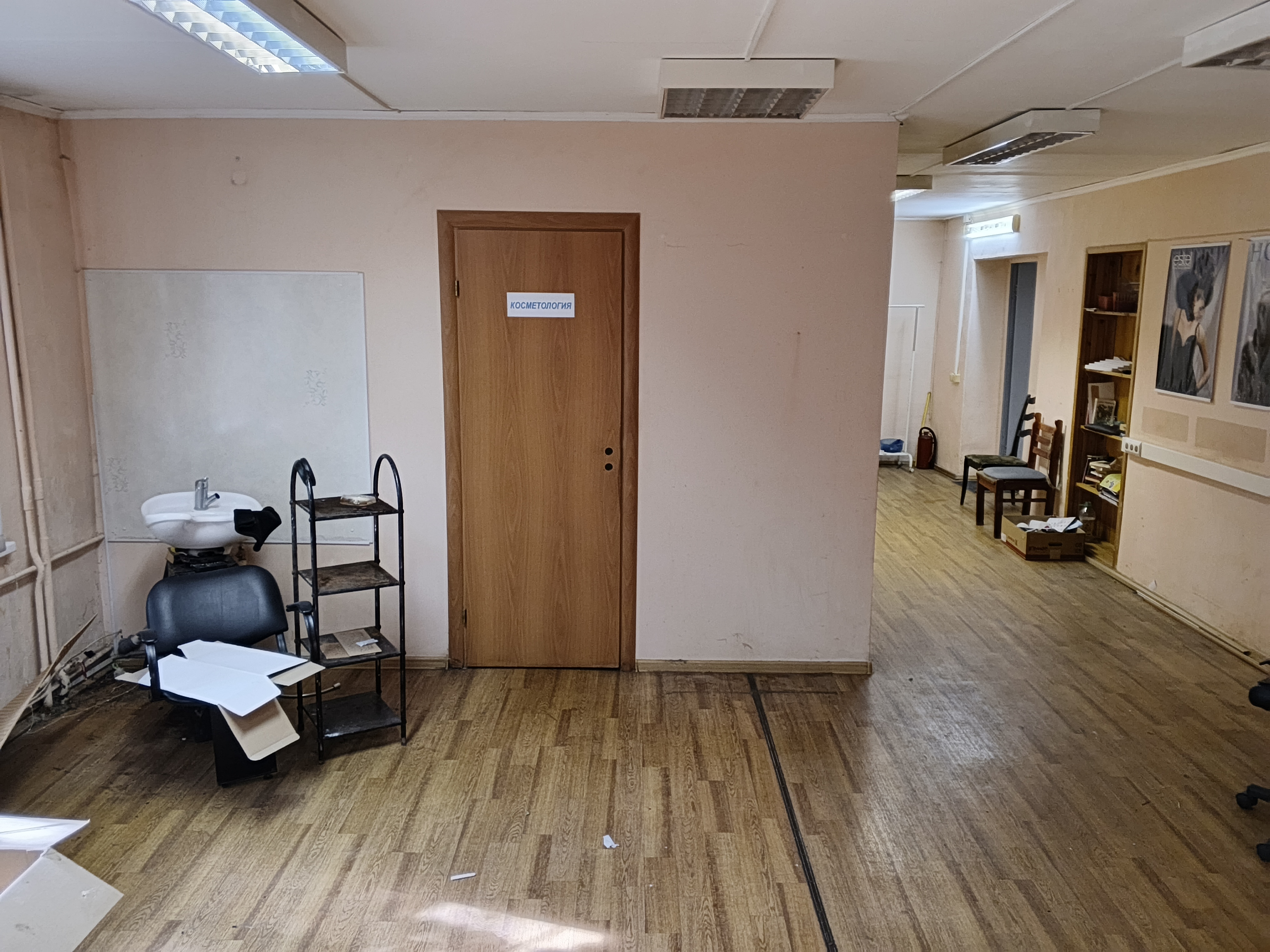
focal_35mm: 23
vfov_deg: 58.9
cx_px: 635
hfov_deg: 73.9
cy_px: 476
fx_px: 844
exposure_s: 1/33.3
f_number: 1.6
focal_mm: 4.09
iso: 677
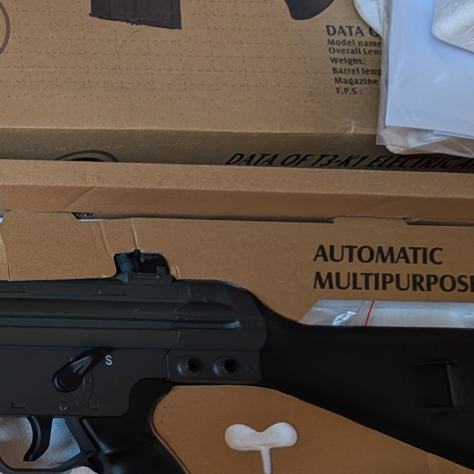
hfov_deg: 33.6
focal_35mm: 30
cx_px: -177
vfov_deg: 50.8
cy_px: 378
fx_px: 465
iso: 62
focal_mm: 2.02
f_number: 1.7
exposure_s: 1/189
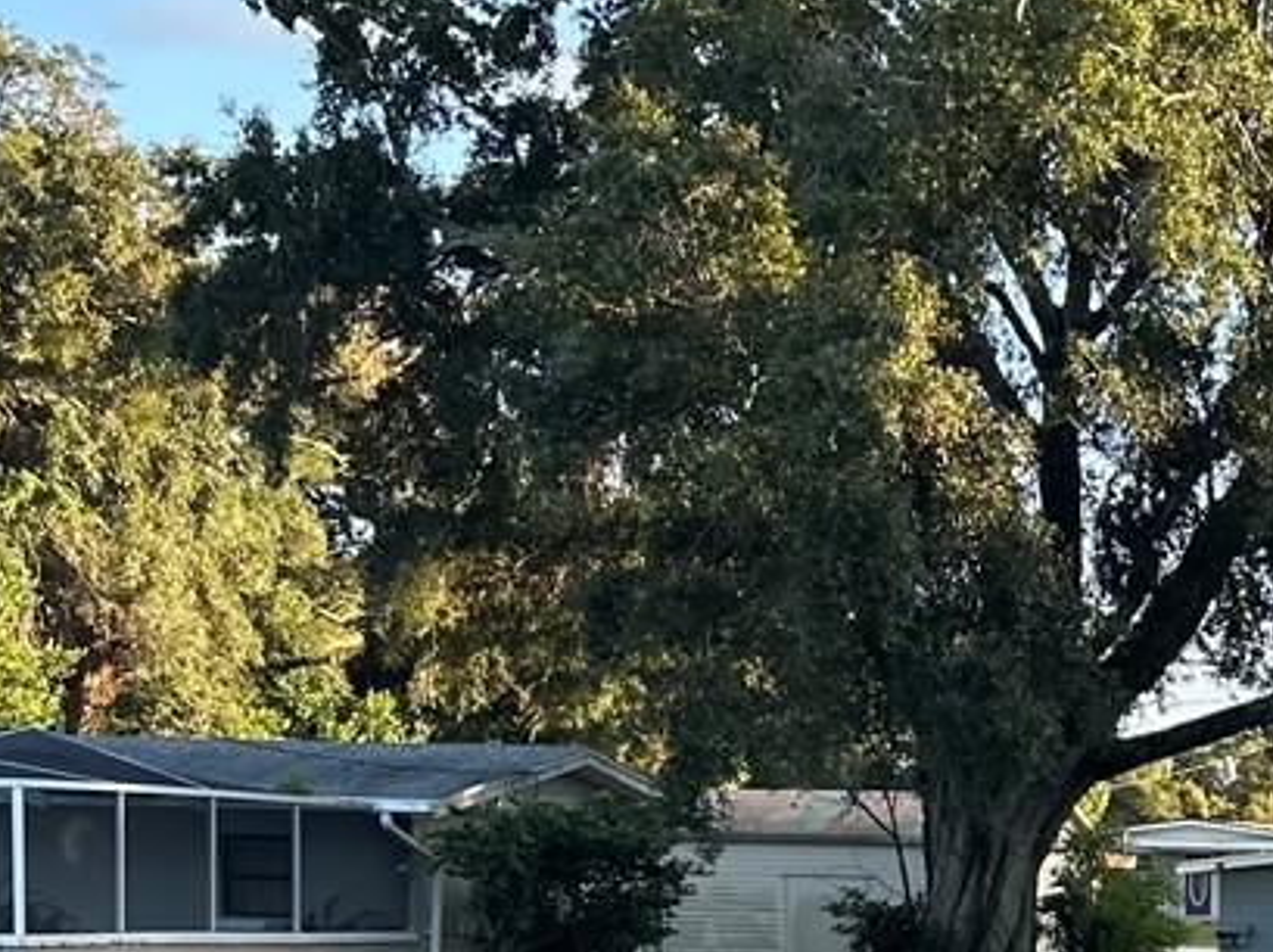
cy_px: 1080
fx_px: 3454
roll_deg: -1.4
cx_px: 1584
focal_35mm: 94
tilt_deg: -4.0
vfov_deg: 15.2
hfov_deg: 19.5
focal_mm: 6.86
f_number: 1.78
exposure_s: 1/574
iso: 80
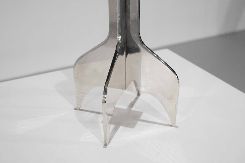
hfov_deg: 37.5
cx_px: 122
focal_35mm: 53
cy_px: 82
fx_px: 361
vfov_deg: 25.5
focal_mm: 35
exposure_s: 1/120
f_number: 5.6
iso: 800
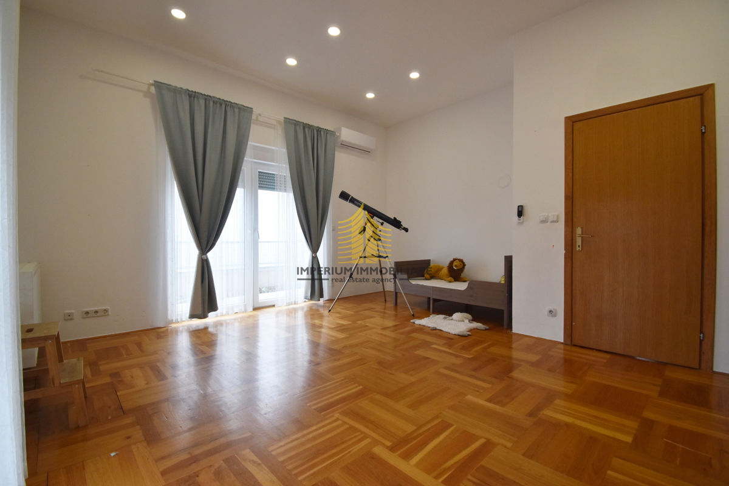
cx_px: 364
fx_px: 304
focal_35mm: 15
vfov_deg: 77.3
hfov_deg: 100.4
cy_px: 243
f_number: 5.6
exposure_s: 1/250
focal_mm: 10
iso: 400
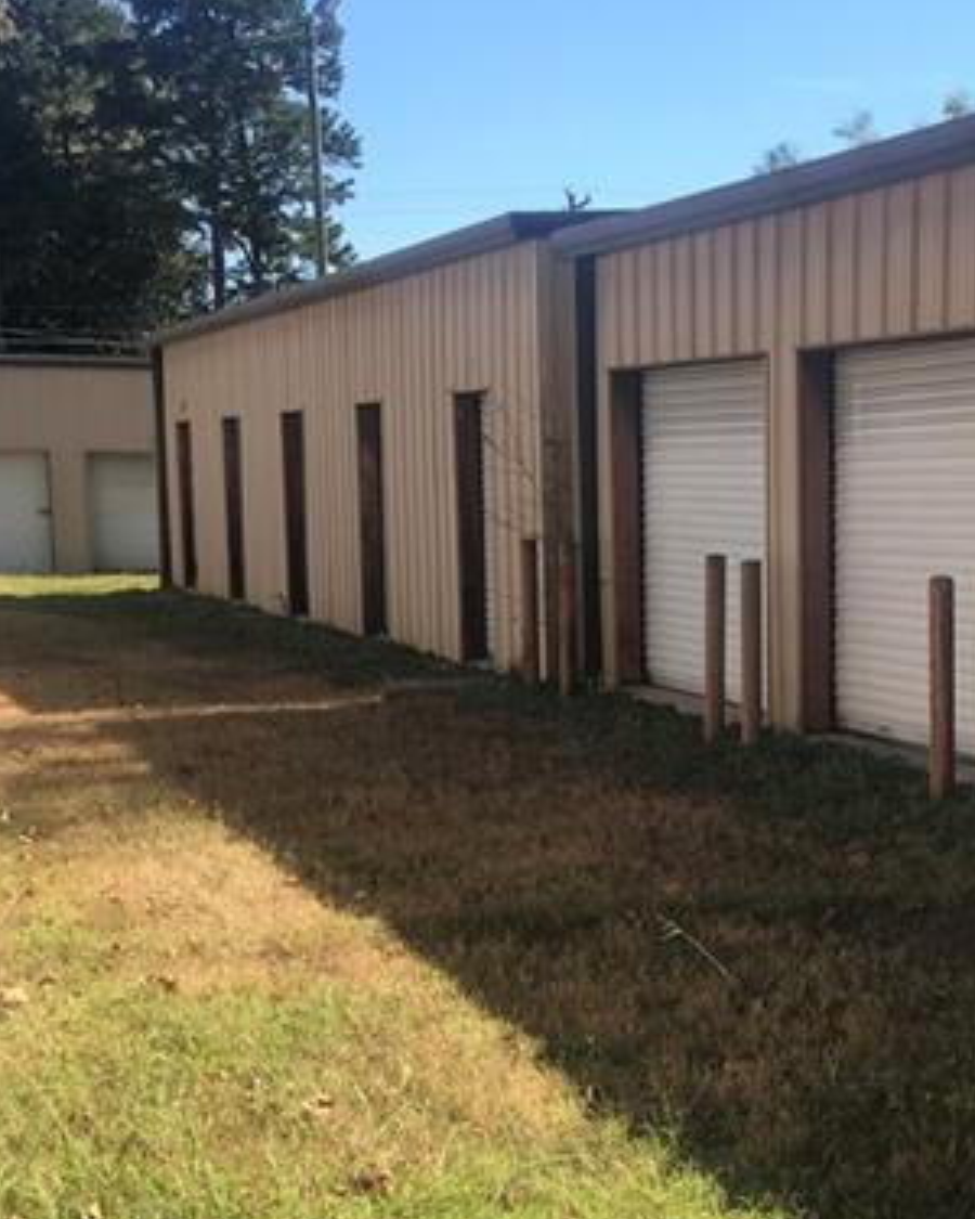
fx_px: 2020
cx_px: 874
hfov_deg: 26.3
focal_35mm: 56
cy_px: 878
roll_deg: -1.6
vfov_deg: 33.1
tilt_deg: -10.7
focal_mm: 3.99
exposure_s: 1/1053
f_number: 1.8
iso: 20
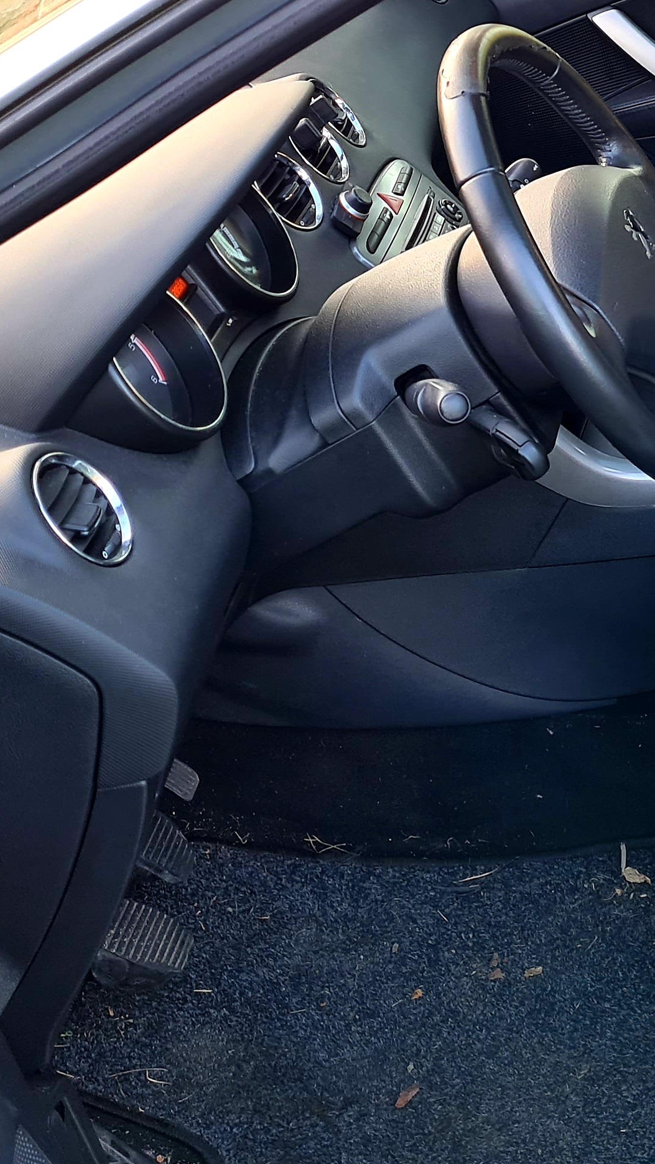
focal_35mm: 61
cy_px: 225
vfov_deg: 33.3
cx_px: 790
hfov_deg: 18.7
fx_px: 1883
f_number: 1.8
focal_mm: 5.4
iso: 64
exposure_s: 1/100
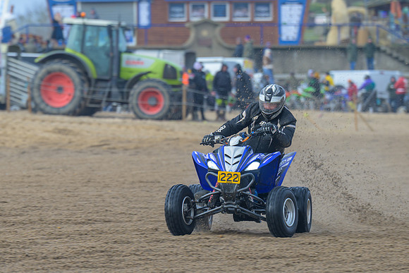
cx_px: 188
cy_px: 169
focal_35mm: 399
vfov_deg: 3.4
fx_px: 4537
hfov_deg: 5.2
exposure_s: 1/320
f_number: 4
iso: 72
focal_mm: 200
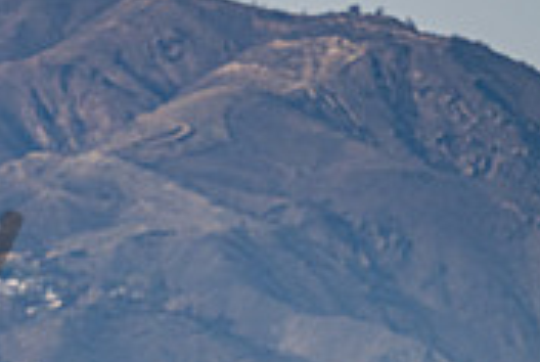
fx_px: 15641
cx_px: -122
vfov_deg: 1.3
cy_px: 717
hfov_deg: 2.0
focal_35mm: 1041
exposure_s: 1/3200
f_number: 5.6
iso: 320
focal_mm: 240
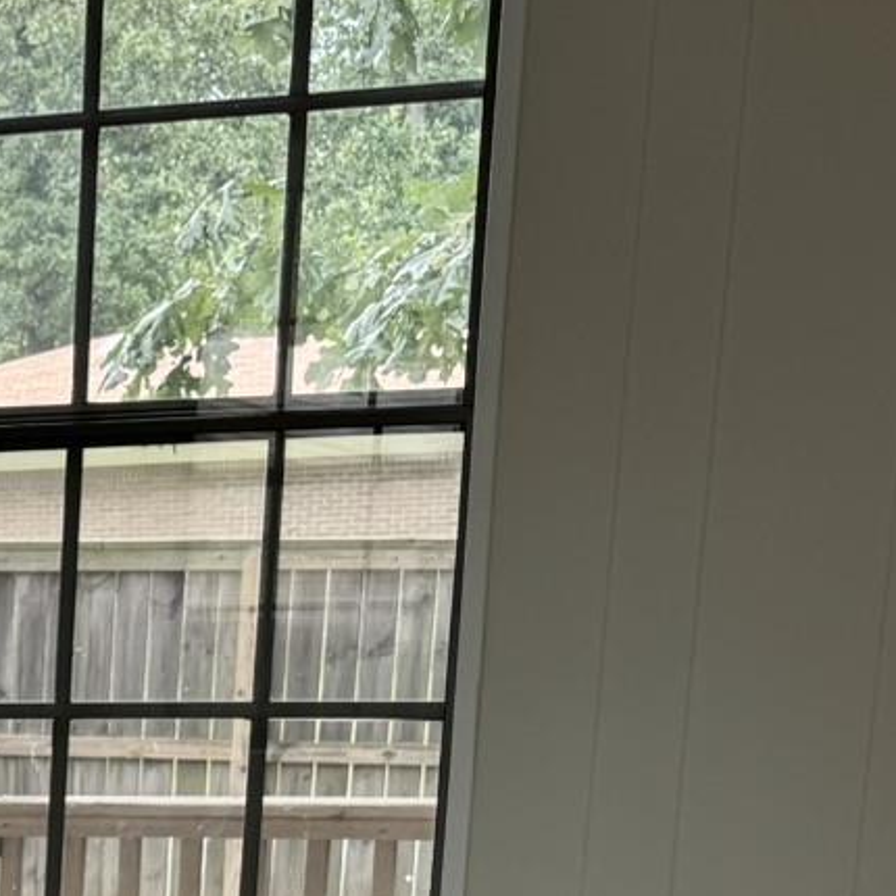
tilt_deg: -16.6
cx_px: -611
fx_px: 2958
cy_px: 1357
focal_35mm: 101
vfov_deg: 15.8
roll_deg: +1.5
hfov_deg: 15.3
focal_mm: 6.76
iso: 64
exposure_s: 1/121
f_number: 1.78
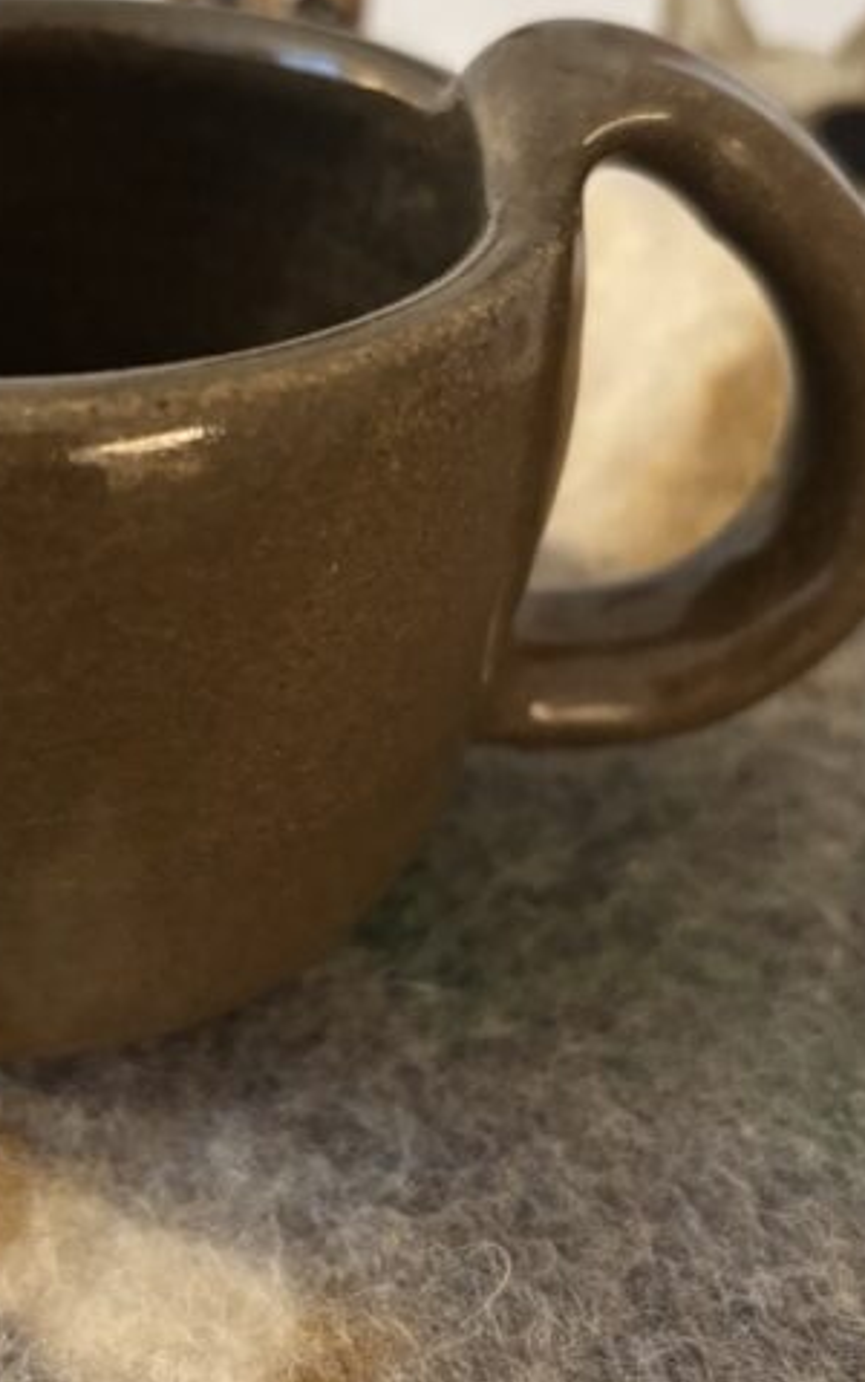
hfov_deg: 27.5
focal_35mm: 46
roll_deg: -2.3
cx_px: 176
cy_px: 646
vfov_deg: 43.4
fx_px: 1732
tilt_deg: -36.5
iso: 640
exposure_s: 1/30
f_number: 1.6
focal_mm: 5.96
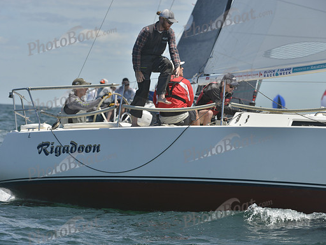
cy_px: 122
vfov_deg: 6.8
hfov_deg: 9.1
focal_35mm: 218
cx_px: 150
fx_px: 2053
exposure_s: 1/800
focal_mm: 200
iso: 280
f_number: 9
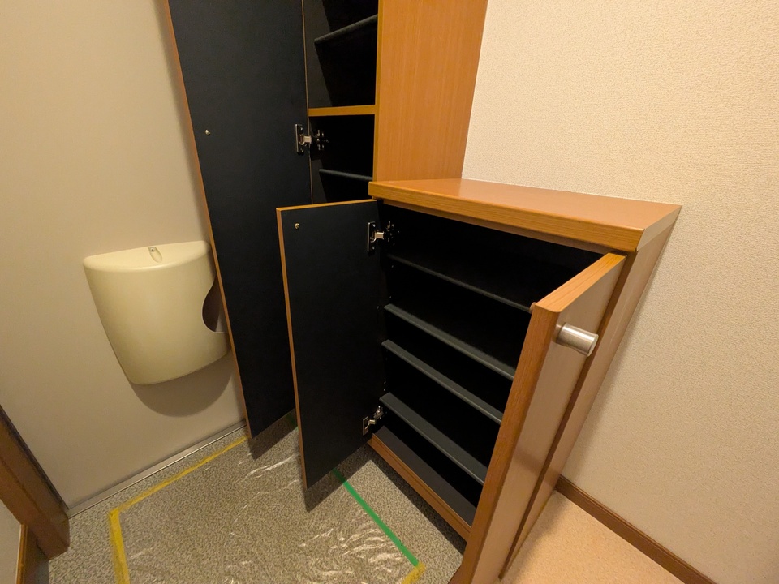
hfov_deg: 102.1
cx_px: 390
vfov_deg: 85.7
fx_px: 315
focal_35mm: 14
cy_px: 292
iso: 800
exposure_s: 1/24
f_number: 2.2
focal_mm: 1.83
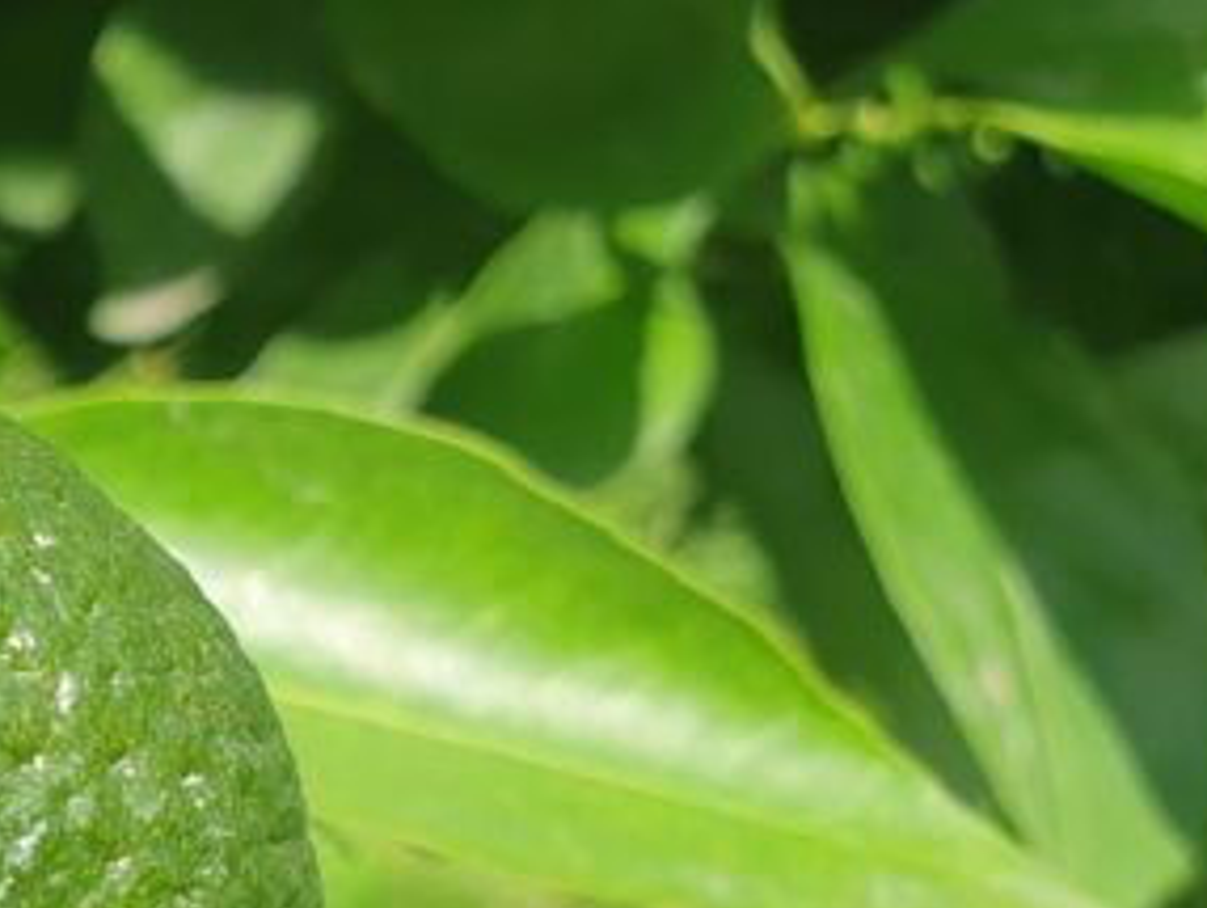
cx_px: -755
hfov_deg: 18.1
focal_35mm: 93
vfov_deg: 15.5
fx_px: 3245
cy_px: 1009
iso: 50
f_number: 2.4
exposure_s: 1/608
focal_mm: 4.3
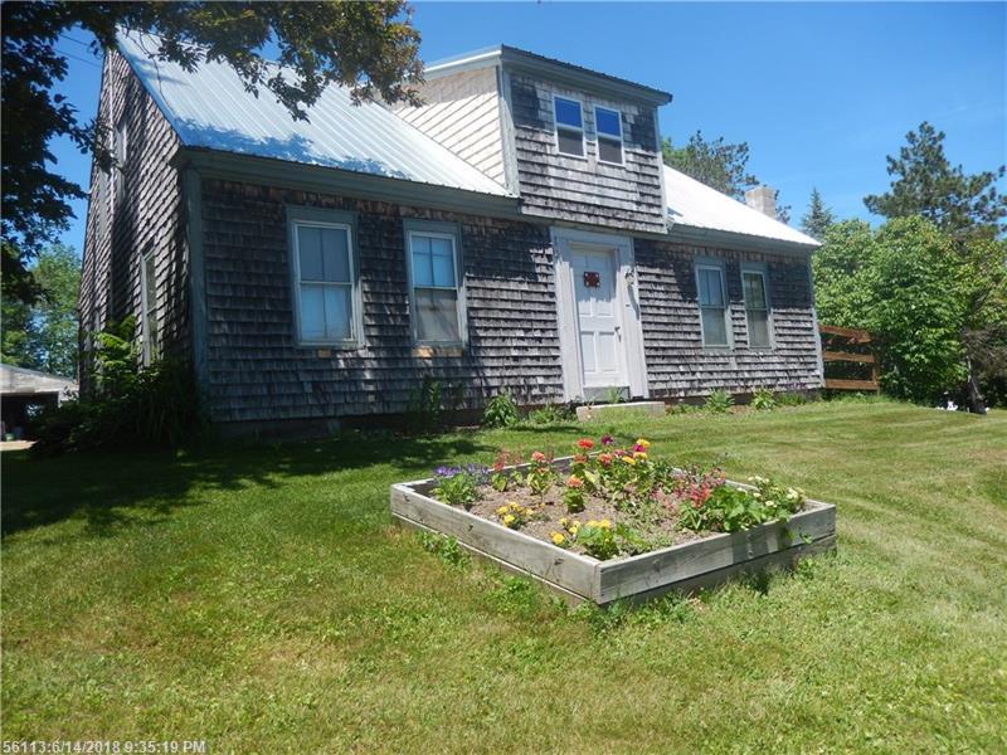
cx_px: 504
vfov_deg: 54.9
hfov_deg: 69.4
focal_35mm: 25
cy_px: 378
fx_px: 727
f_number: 3.4
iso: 125
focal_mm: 4.5
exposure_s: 1/1000
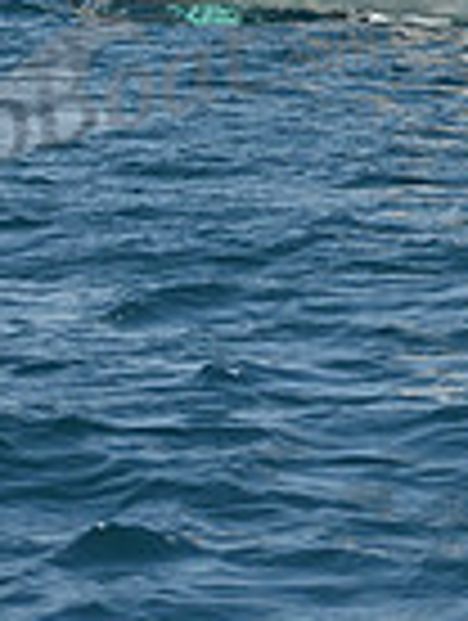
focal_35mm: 331
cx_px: 614
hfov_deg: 4.5
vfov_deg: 5.8
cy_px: -644
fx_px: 5948
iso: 320
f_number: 10
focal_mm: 82
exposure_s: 1/1000
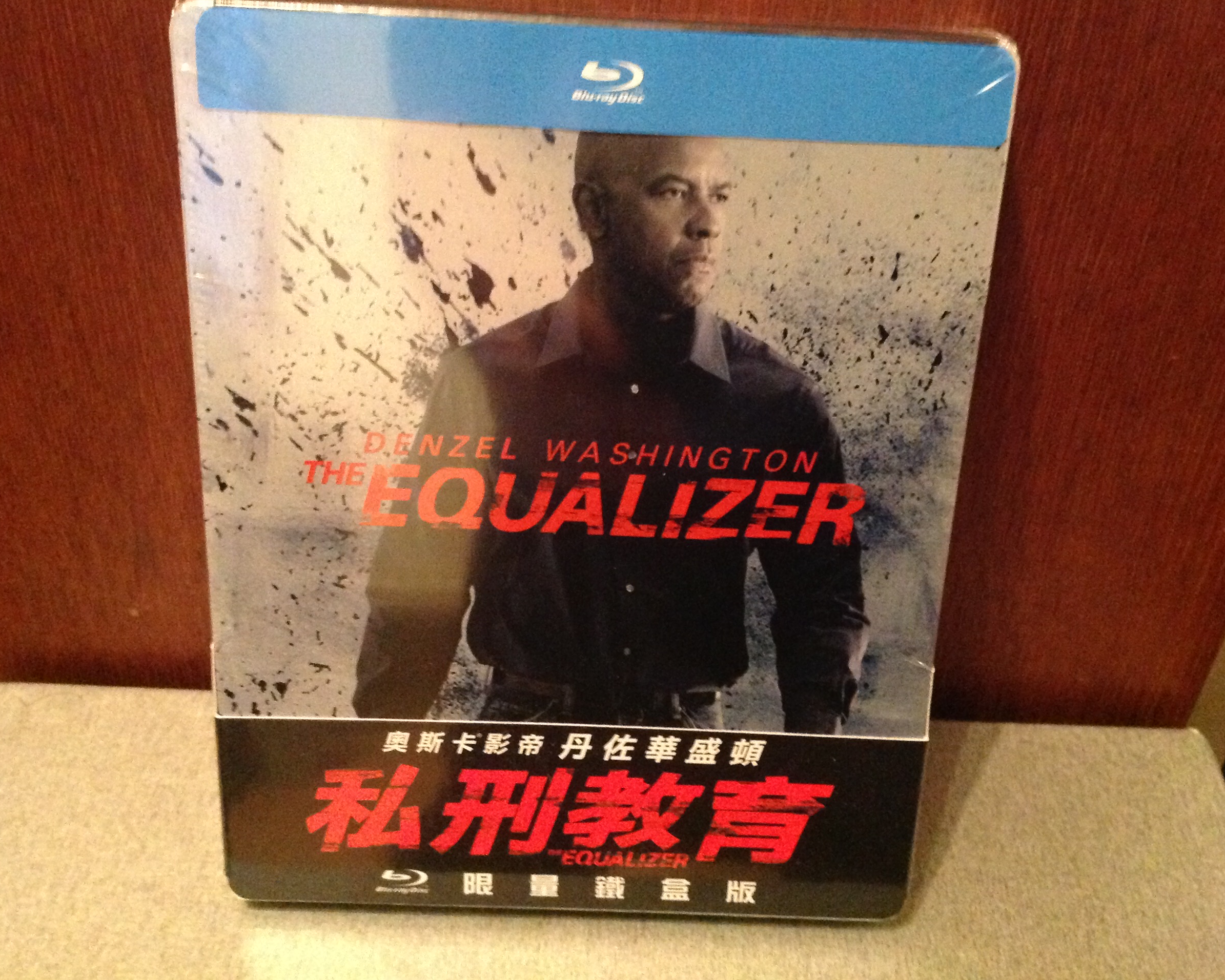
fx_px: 1341
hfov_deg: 49.1
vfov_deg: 40.1
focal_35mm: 37
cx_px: 635
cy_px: 485
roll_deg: -2.2
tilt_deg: -37.9
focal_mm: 4.28
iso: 800
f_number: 2.4
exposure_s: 1/15
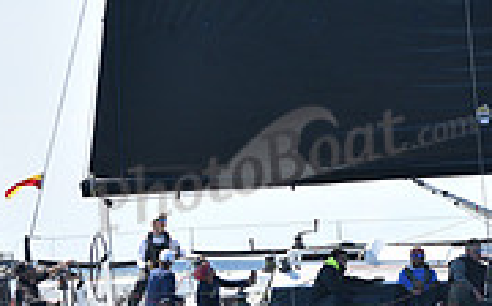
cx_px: 620
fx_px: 3080
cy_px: 266
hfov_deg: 9.0
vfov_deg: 5.7
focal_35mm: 230
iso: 250
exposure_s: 1/1000
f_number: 5
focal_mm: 70
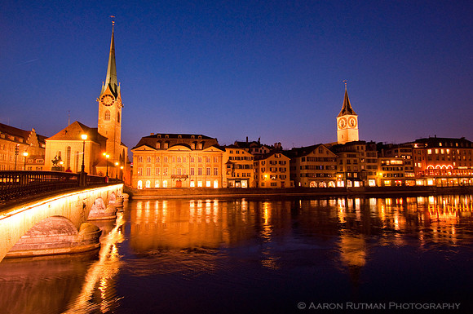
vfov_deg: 67.2
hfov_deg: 90.1
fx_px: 236
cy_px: 157
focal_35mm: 18
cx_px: 236
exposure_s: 1/1.25
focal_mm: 12
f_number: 6.3
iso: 200
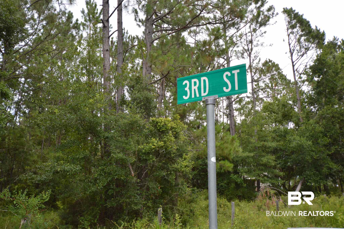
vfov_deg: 36.8
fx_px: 344
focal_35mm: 36
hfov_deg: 53.2
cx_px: 172
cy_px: 114
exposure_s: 1/320
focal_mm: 24
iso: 400
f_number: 7.1
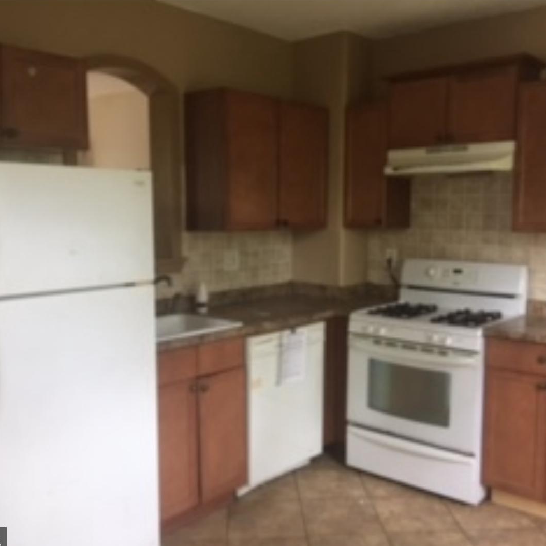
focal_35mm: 35
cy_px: 277
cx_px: 289
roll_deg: +0.3
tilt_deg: -5.2
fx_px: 625
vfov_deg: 47.2
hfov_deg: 47.2
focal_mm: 4.15
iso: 32
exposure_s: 1/15
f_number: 2.2
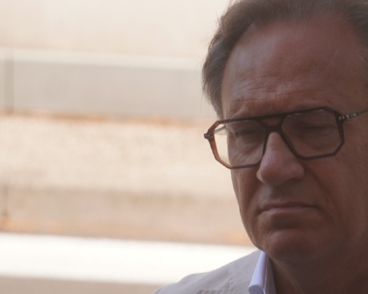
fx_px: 3300
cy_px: 211
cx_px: 318
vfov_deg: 5.1
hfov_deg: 6.4
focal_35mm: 303
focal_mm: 91
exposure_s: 1/320
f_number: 5.6
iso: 100
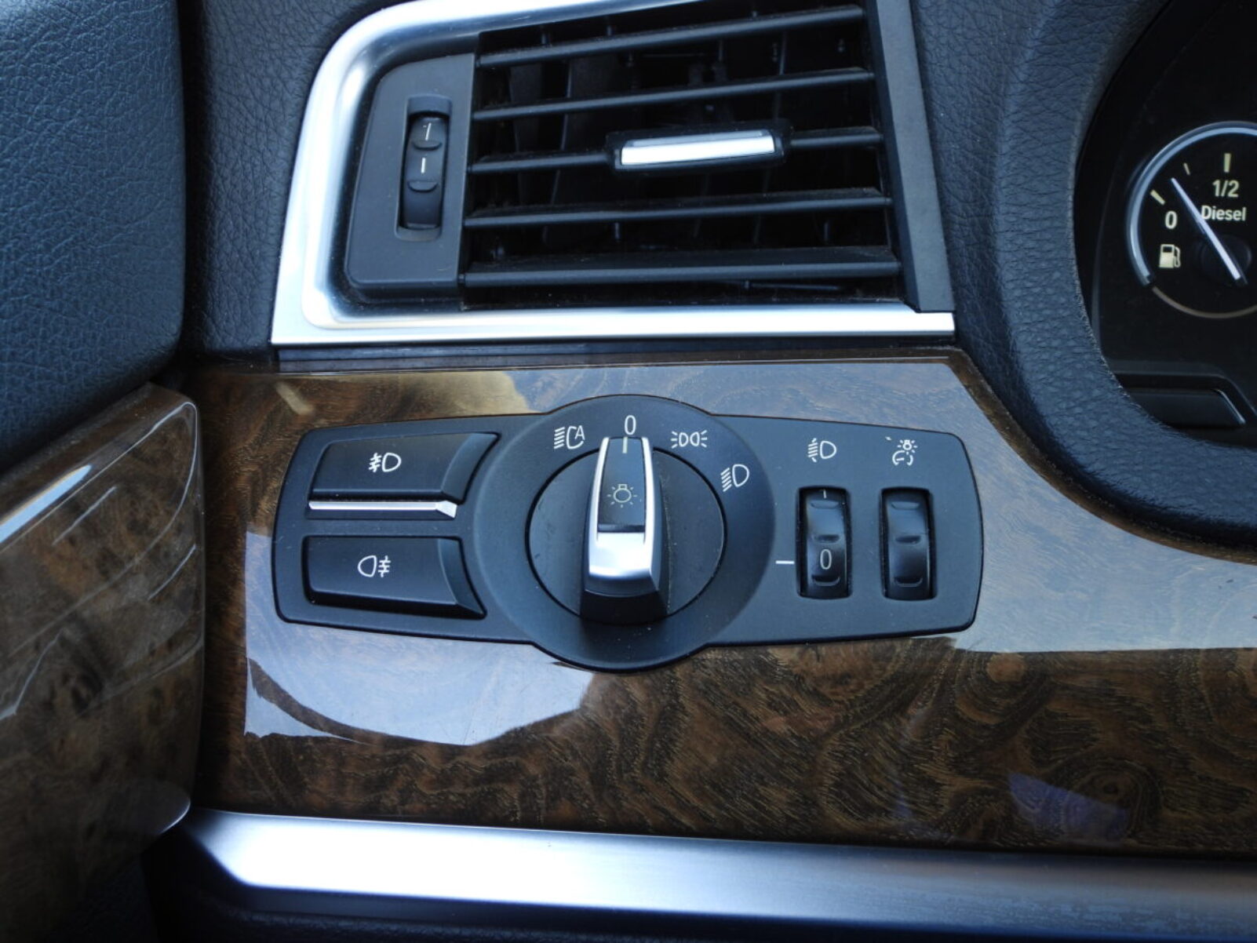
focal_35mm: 47
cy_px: 472
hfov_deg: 40.4
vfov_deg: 30.9
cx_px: 628
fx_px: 1707
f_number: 3.2
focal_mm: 8.5
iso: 100
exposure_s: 1/50
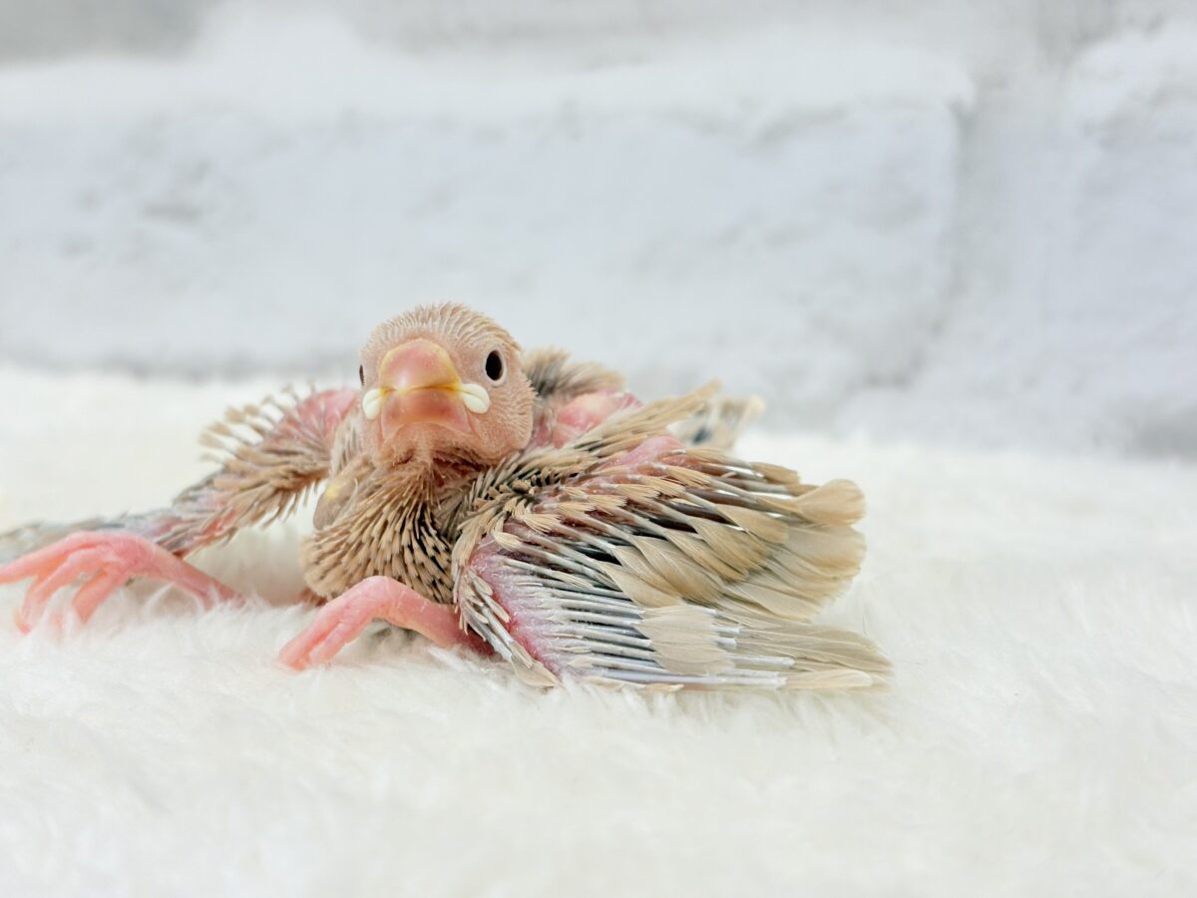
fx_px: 1798
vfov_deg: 28.0
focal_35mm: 52
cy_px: 449
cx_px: 598
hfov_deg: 36.8
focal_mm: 5.96
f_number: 1.6
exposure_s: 1/50
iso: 40
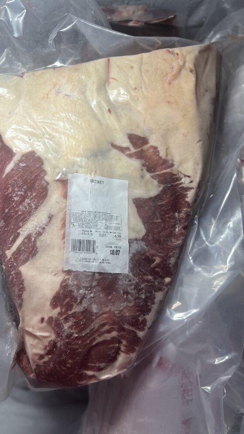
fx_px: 333
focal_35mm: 29
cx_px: 98
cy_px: 221
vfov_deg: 66.0
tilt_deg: -86.1
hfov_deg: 40.0
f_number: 1.5
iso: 100
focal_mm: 5.7
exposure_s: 1/121
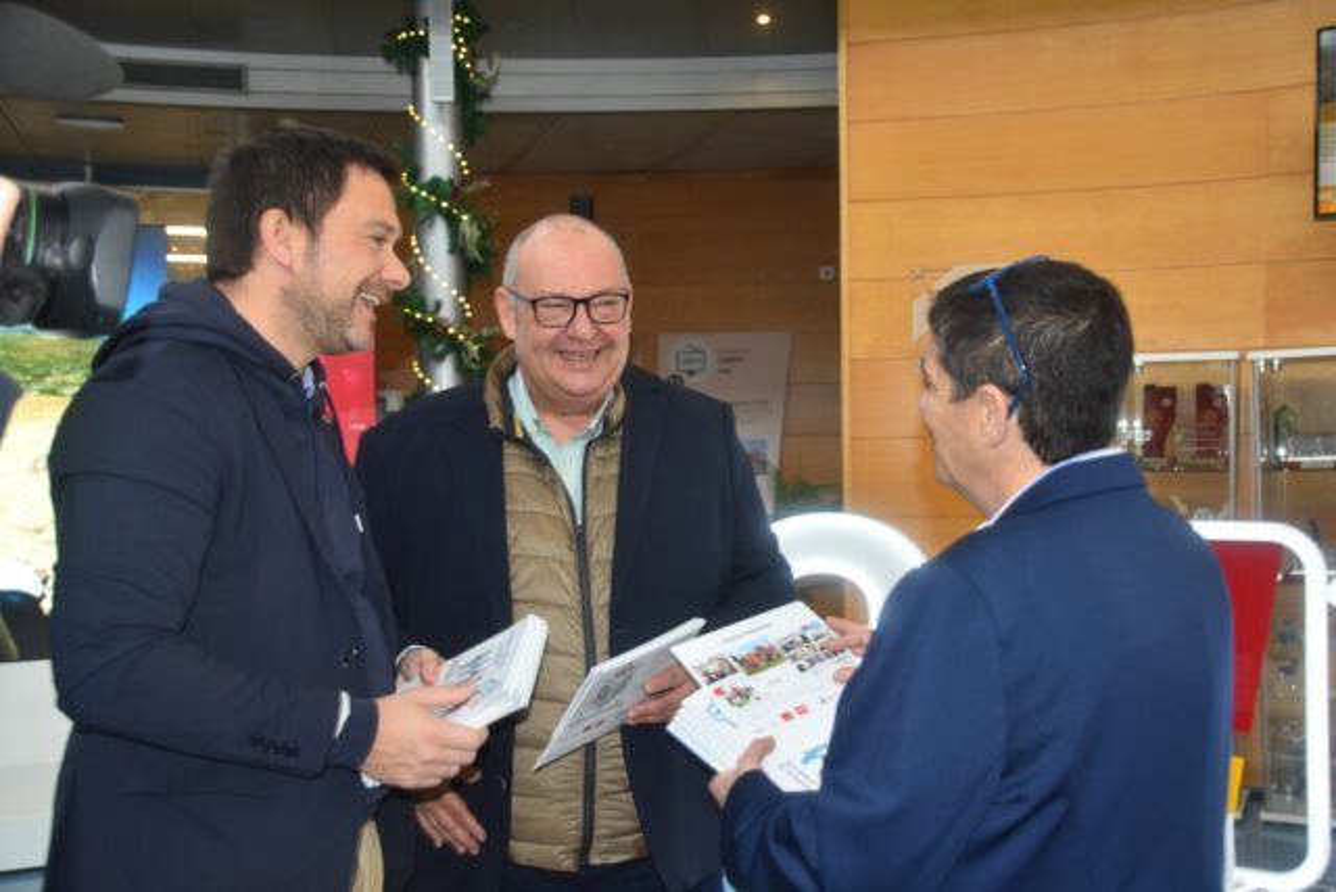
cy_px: 446
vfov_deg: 35.5
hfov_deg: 51.3
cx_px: 668
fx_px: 1392
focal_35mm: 38
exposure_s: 1/60
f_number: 4
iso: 450
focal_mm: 25
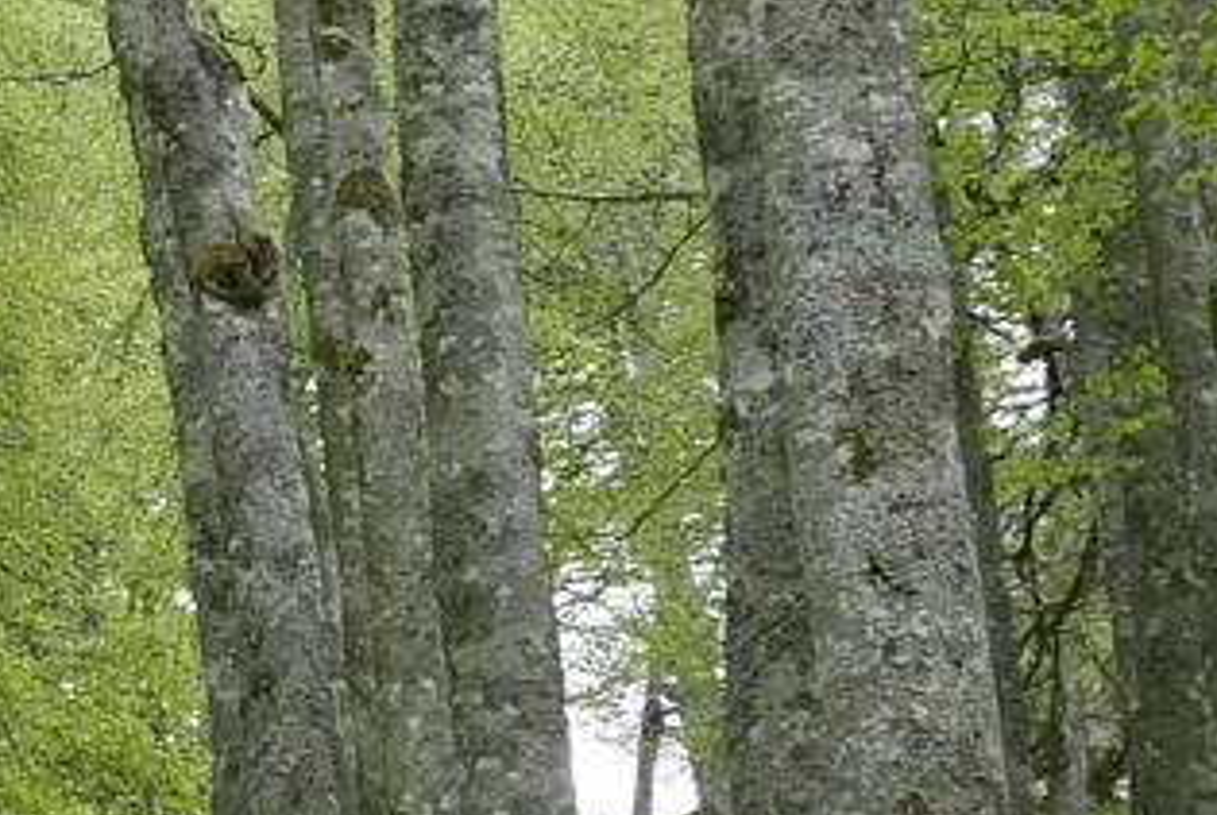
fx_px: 4976
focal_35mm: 147
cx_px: -1039
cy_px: 506
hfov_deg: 12.6
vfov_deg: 9.4
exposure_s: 1/125
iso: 200
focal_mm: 13.9
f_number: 5
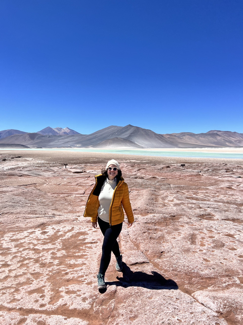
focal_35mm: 26
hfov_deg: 53.1
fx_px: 243
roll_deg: +1.5
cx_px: 122
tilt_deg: -2.6
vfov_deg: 67.3
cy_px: 162
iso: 50
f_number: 1.5
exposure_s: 1/6579
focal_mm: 5.7
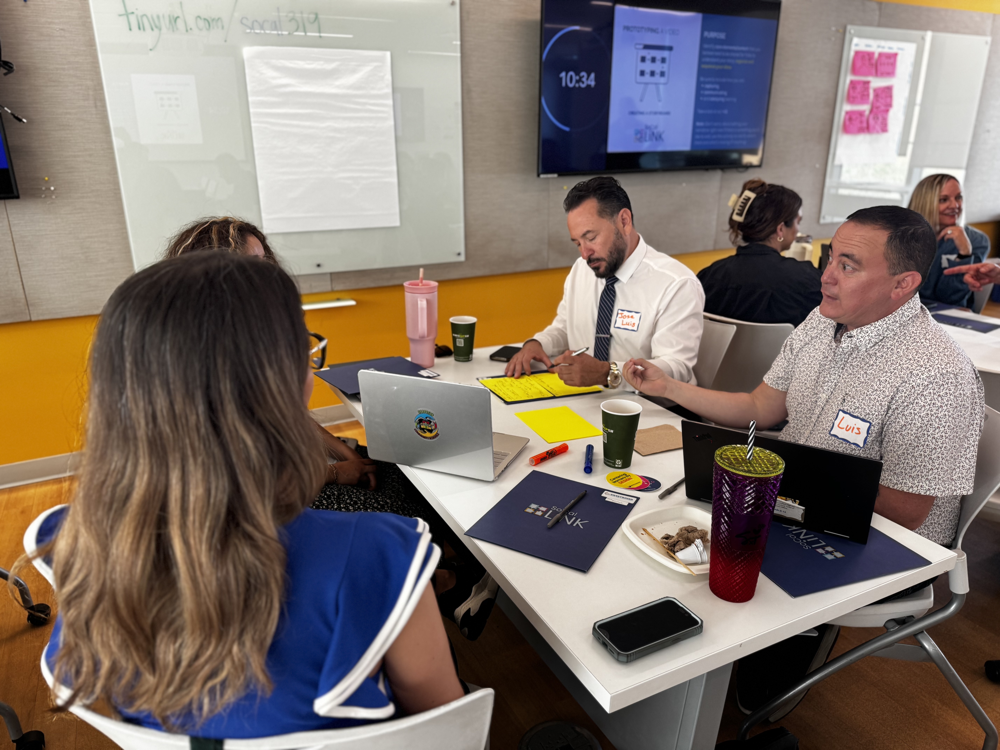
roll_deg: -0.2
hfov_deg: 71.6
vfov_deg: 56.8
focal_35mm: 24
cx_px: 500
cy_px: 375
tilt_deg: -18.7
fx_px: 693
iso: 100
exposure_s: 1/100
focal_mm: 6.76
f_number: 1.78
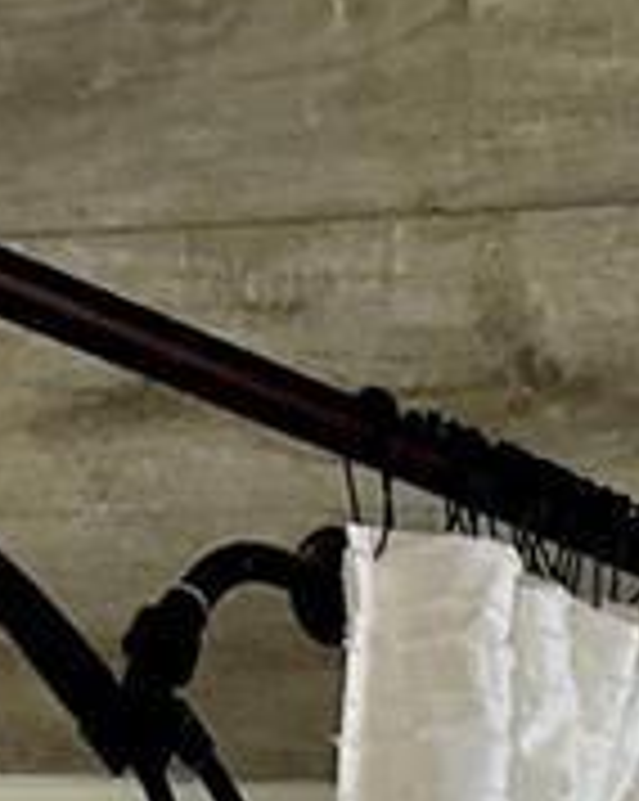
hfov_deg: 8.4
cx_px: 1449
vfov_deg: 8.8
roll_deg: -4.2
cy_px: 2583
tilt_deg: -16.2
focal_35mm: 171
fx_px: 4049
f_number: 1.5
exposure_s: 1/120
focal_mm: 5.7
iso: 100
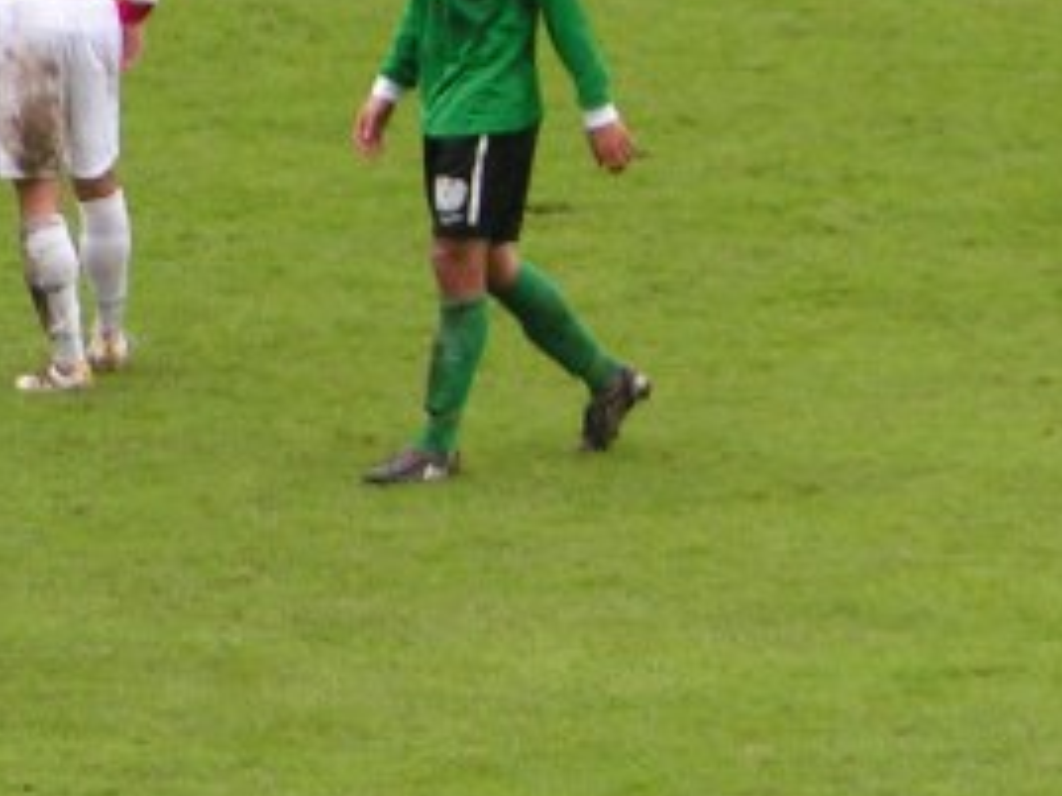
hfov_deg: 3.7
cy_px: -135
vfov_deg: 2.8
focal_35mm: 538
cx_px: 1228
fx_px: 16506
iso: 125
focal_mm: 27.5
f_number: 3.5
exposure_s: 1/200
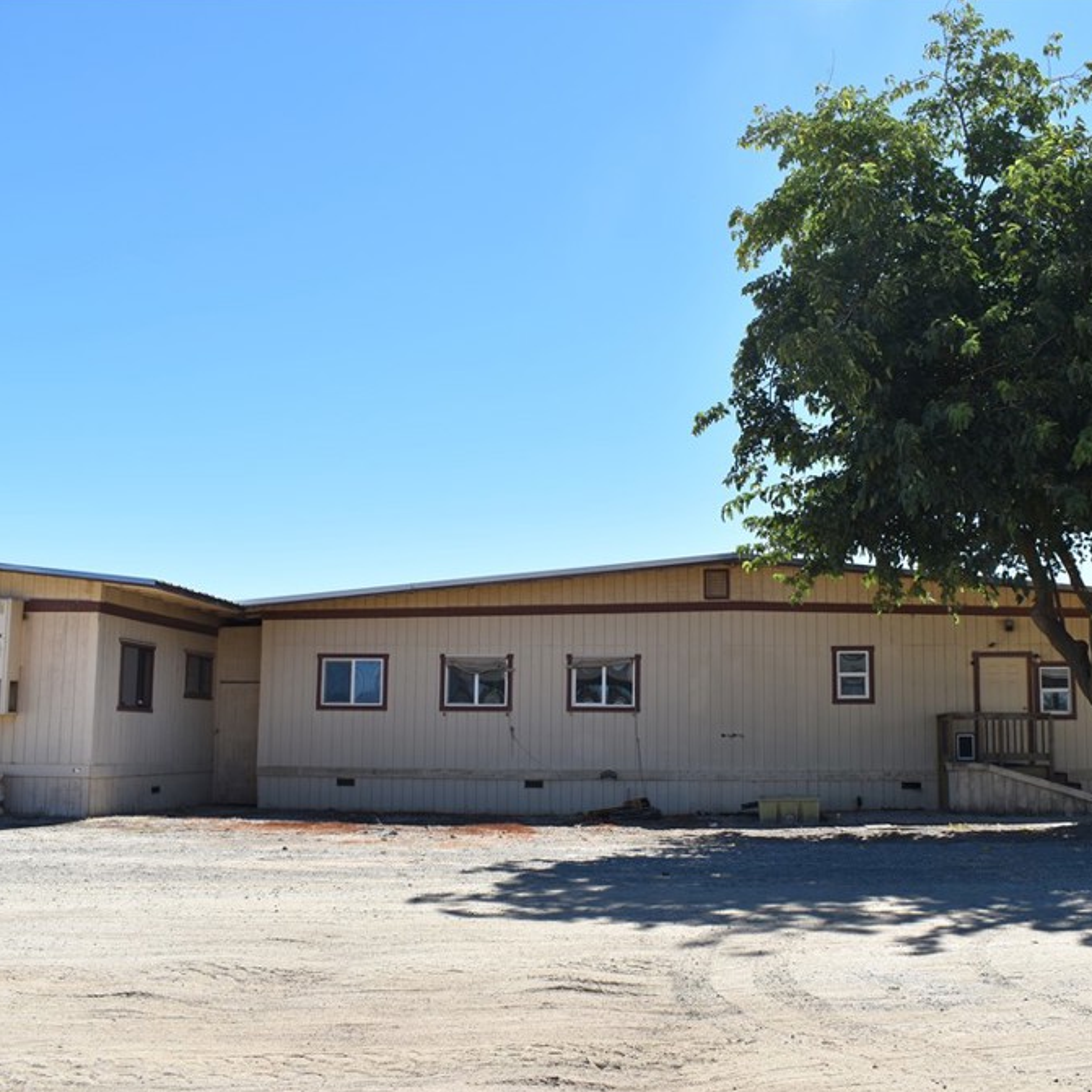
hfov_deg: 46.9
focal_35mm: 35
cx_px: 661
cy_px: 549
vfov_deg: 47.2
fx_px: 1249
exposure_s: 1/250
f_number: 8
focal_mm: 18
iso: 125
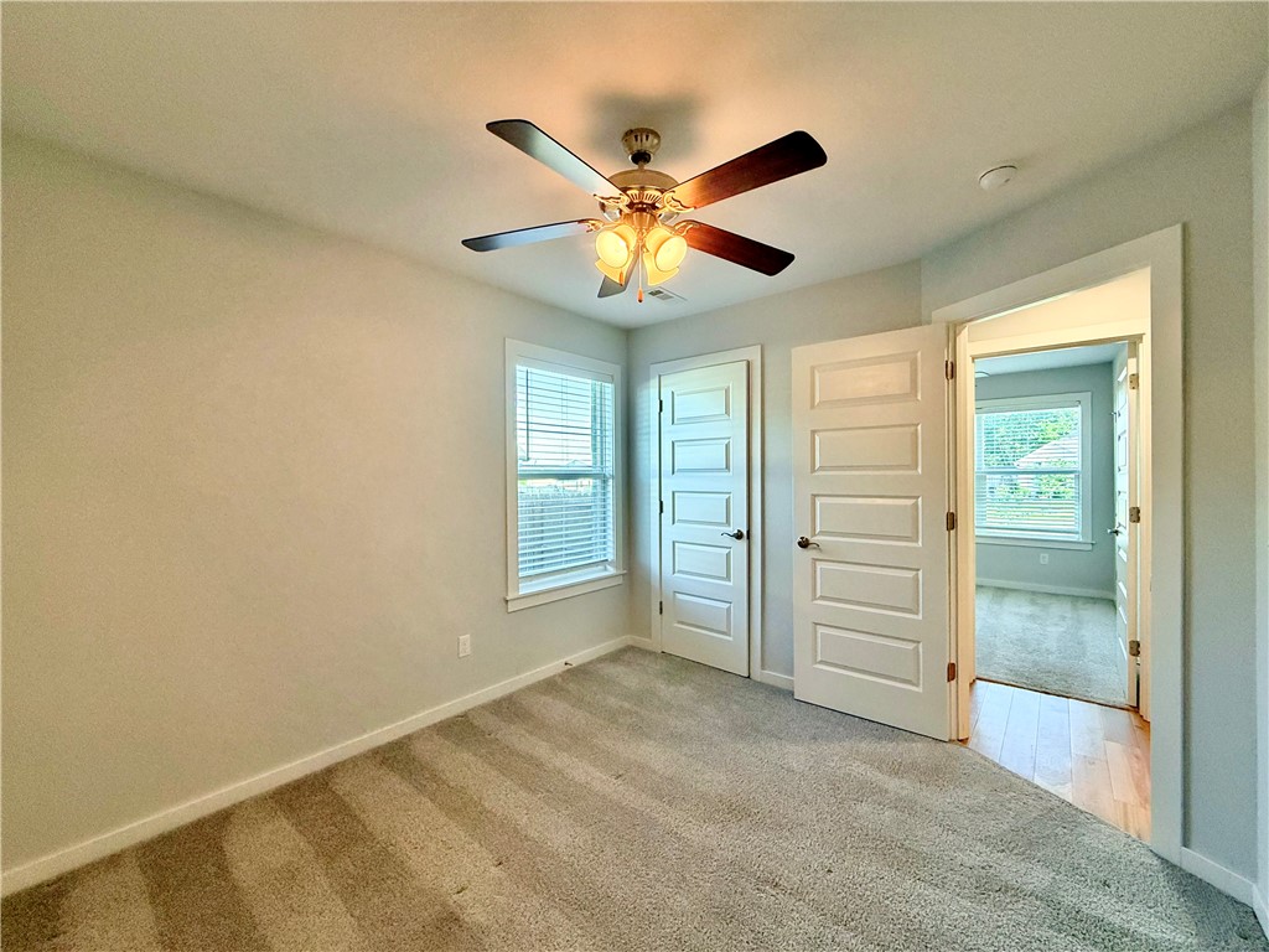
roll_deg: +0.5
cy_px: 476
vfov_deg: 85.7
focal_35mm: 14
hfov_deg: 102.1
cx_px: 634
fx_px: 513
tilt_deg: -0.5
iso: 250
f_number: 2.2
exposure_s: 1/120
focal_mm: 2.22
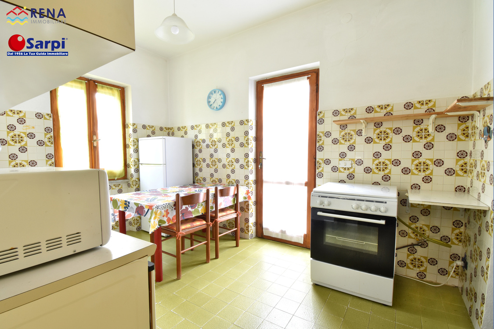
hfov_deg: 100.4
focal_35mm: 15
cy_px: 164
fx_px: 206
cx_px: 247
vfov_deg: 77.3
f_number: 14
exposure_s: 1.3
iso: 400
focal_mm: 10
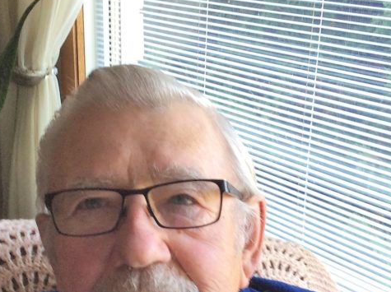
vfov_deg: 21.0
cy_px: 237
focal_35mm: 69
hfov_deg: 28.2
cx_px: 173
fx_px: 778
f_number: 2.4
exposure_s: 1/24
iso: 50
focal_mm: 3.3
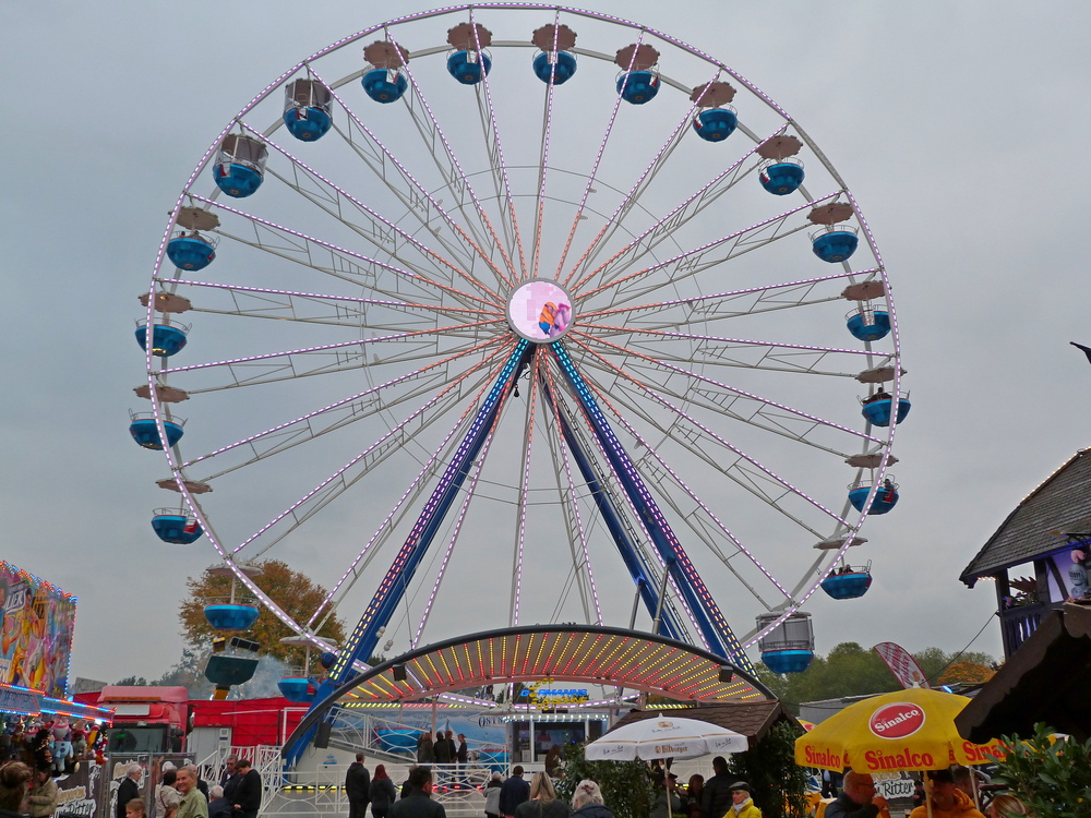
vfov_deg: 42.9
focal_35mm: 33
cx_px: 546
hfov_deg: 55.4
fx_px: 1040
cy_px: 409
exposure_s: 1/250
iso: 100
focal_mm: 5.9
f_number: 3.6
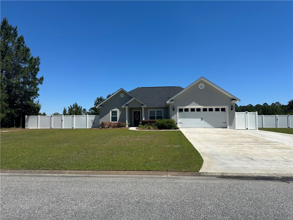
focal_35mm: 24
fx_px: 203
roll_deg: -0.3
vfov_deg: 56.8
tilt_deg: +3.3
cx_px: 146
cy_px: 110
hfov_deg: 71.6
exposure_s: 1/7042
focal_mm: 6.86
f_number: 1.78
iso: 80
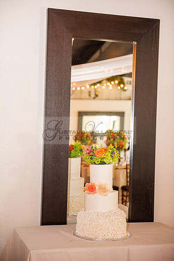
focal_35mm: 62
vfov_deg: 32.4
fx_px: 449
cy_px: 130
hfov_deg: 21.9
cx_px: 87
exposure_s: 1/200
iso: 2000
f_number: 2.8
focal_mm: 62
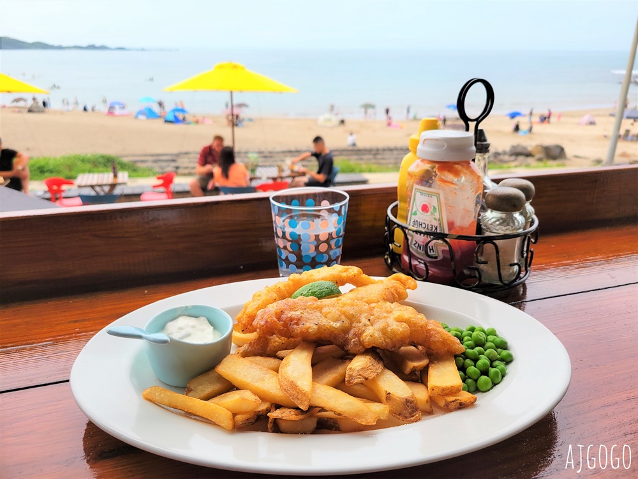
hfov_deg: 67.3
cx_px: 319
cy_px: 240
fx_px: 479
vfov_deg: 53.1
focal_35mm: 26
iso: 40
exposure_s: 1/1619
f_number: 1.8
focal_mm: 5.4
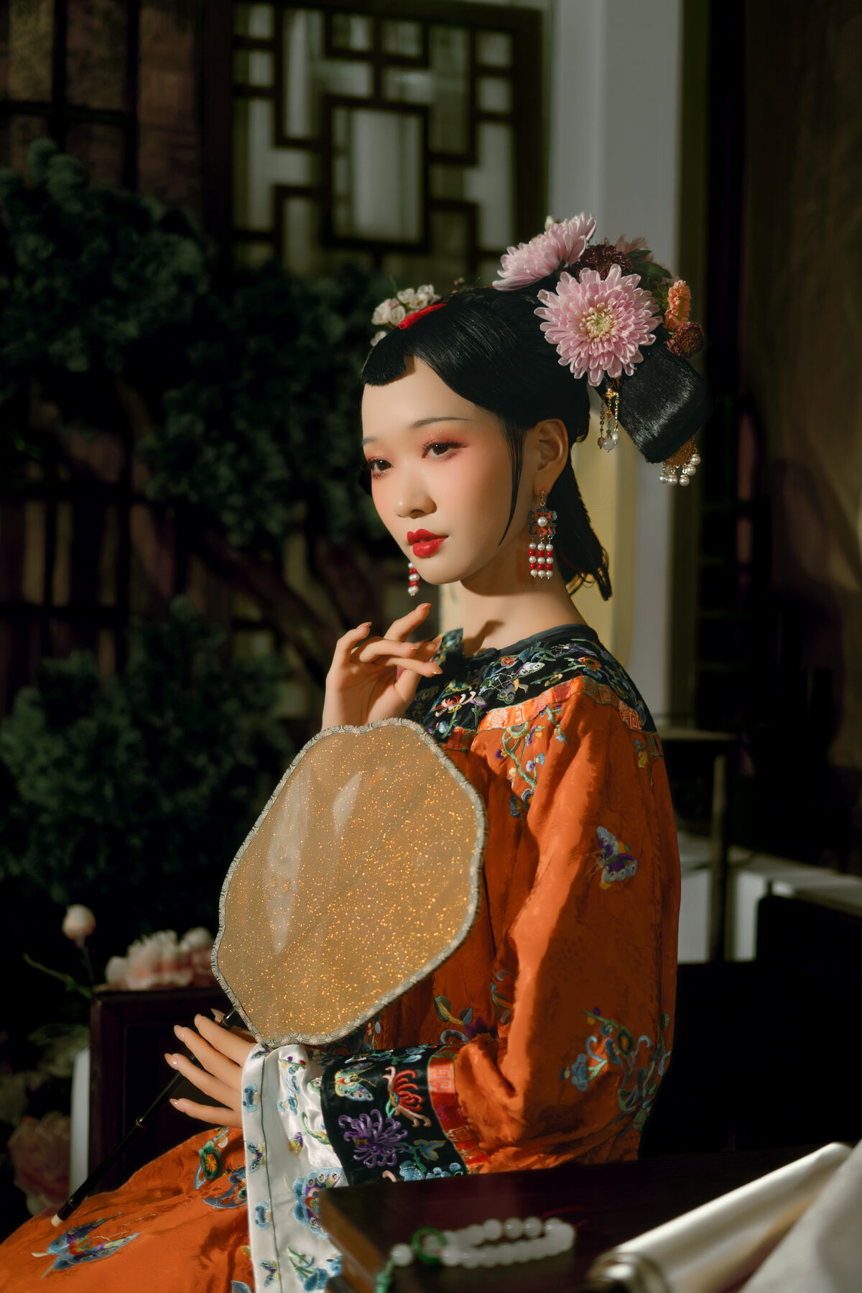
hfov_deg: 27.0
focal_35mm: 50
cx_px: 431
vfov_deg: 39.6
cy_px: 646
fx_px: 1795
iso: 100
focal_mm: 50
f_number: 2
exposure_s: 1/160
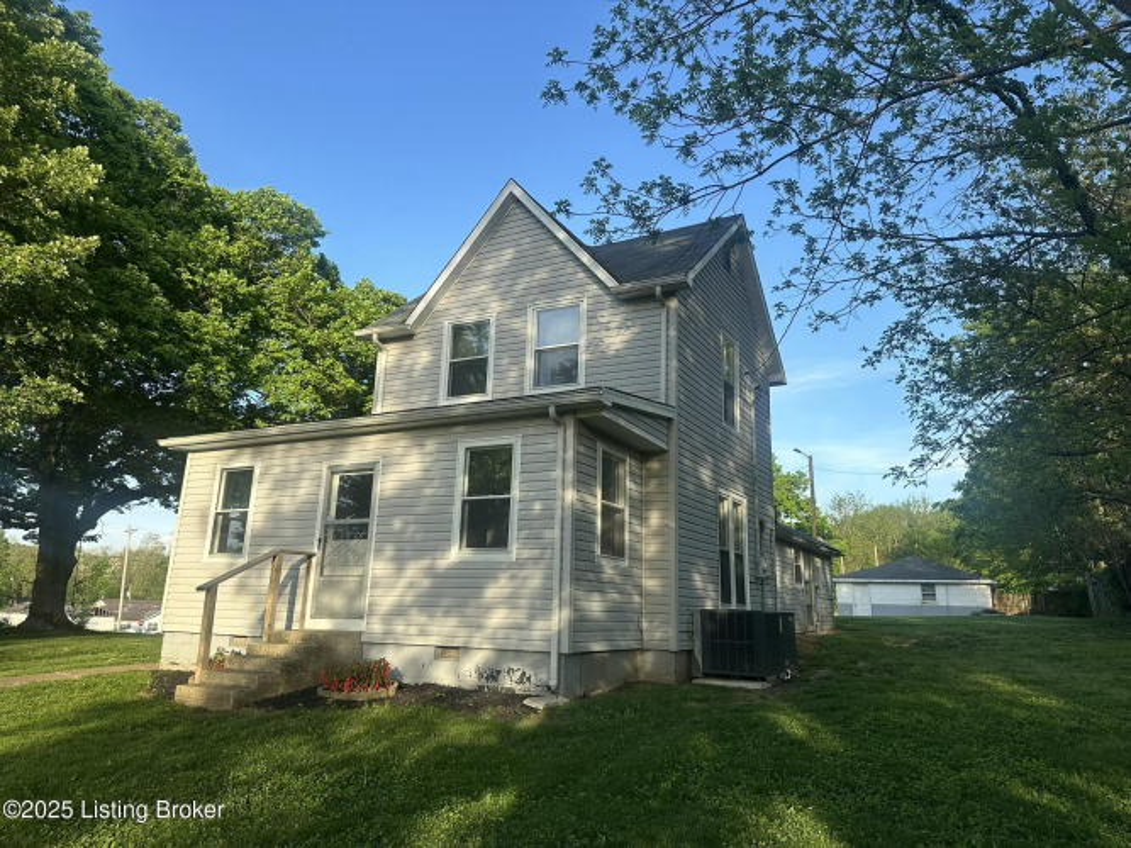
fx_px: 784
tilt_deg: +13.3
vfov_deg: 56.8
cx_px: 566
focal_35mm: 24
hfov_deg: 71.6
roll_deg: -2.6
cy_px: 424
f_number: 1.78
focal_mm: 6.86
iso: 80
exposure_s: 1/1339
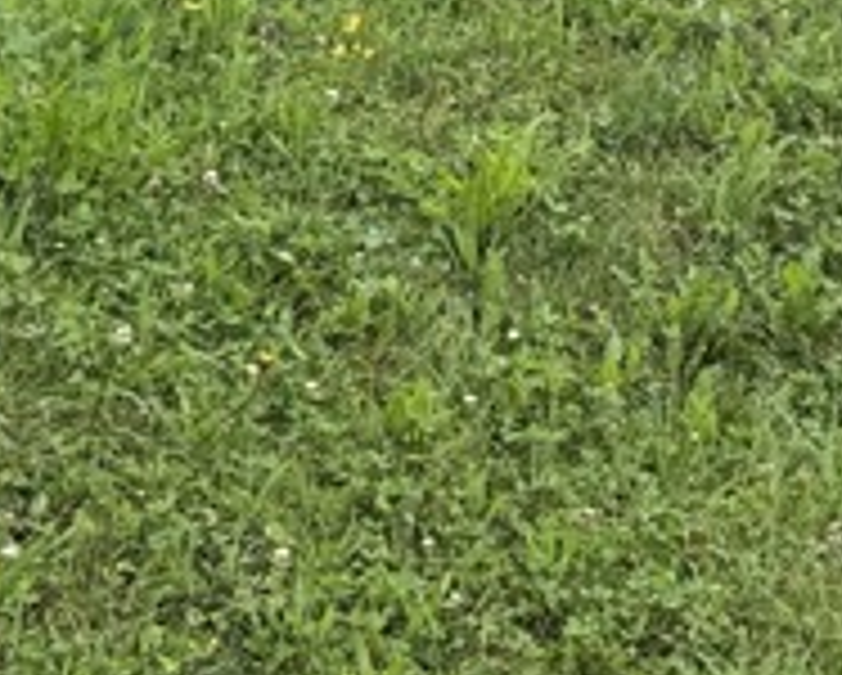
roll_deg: +2.2
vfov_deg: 10.6
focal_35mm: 128
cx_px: 941
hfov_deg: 14.6
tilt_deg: +11.1
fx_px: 3193
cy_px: -855
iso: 80
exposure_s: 1/1366
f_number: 1.78
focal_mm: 6.76
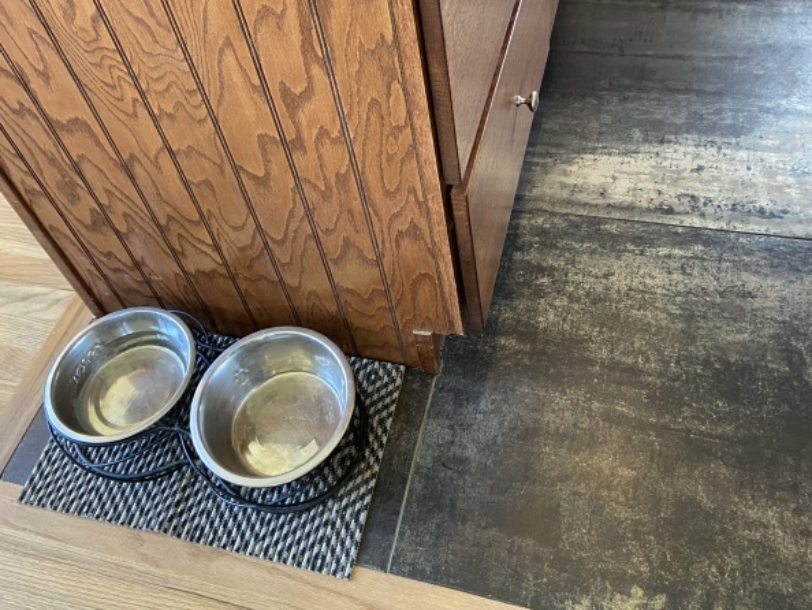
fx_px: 821
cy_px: 201
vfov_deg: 40.2
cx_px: 379
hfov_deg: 52.6
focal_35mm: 35
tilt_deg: -46.9
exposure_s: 1/60
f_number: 1.8
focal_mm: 4.25
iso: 200
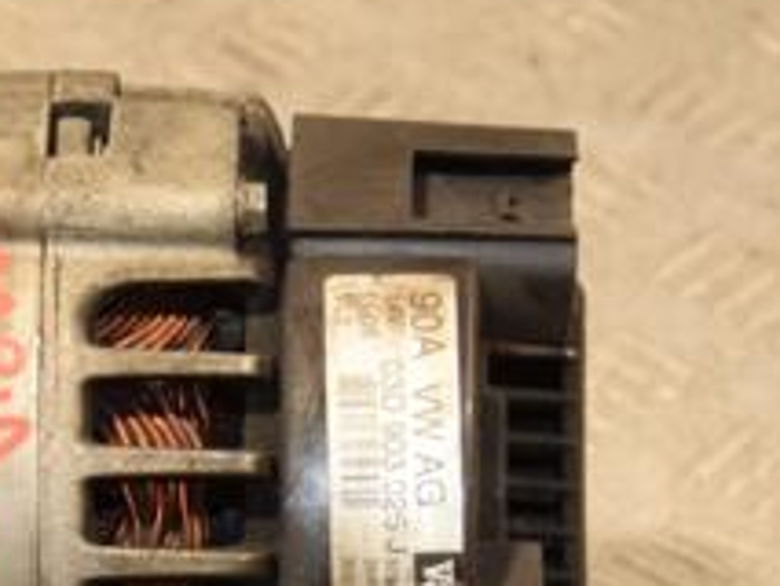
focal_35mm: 203
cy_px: 619
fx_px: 4577
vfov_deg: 7.3
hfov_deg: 9.7
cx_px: 289
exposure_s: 1/160
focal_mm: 50
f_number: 5
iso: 800
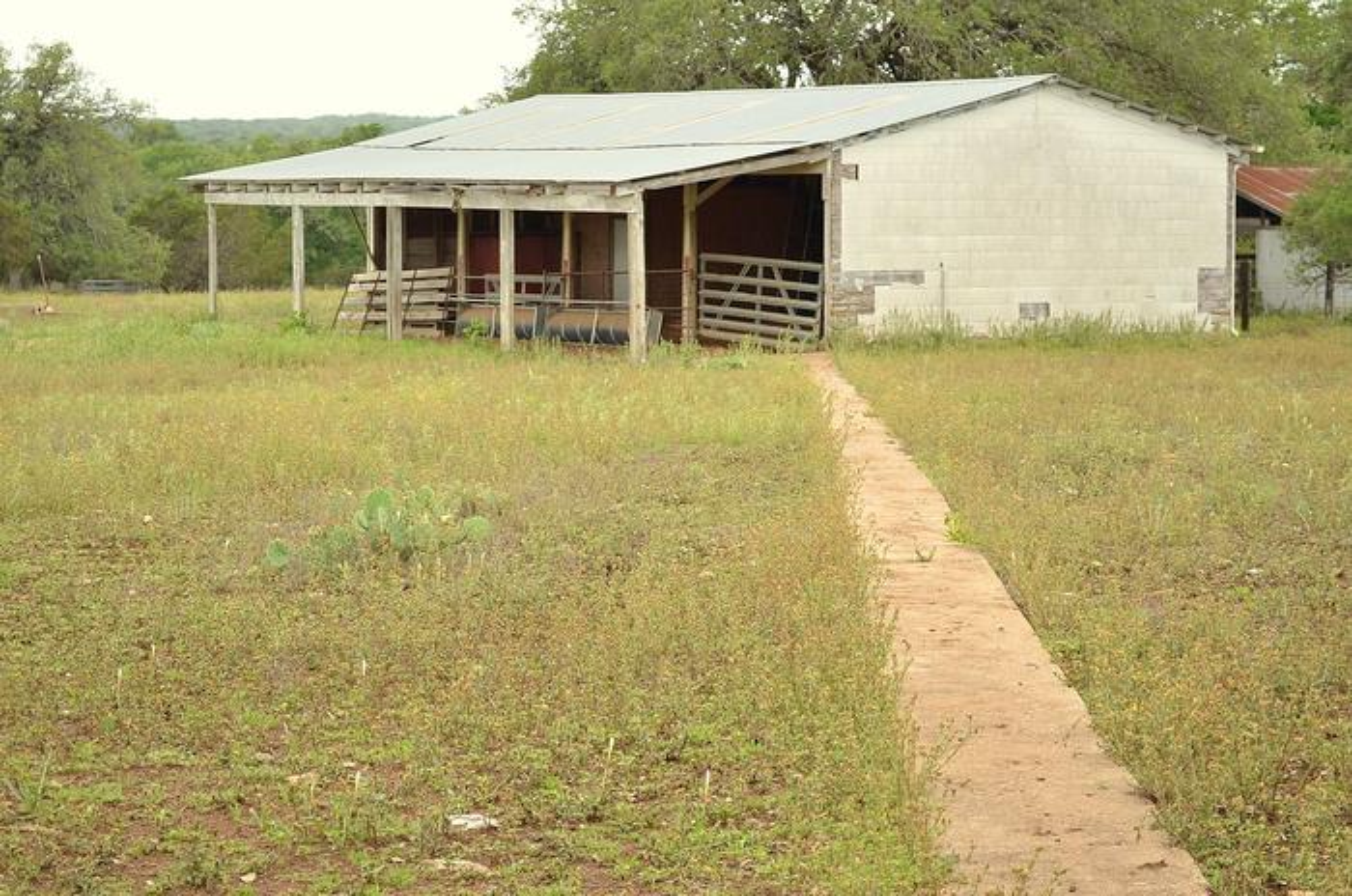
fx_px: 2699
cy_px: 448
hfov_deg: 28.1
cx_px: 676
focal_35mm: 72
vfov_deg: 18.9
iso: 125
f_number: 6.3
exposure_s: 1/160
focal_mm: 48
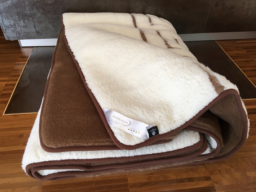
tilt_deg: -40.9
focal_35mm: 29
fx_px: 214
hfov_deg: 61.7
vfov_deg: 48.2
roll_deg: +0.1
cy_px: 96
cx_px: 128
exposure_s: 1/33
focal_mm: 4.15
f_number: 2.2
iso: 32
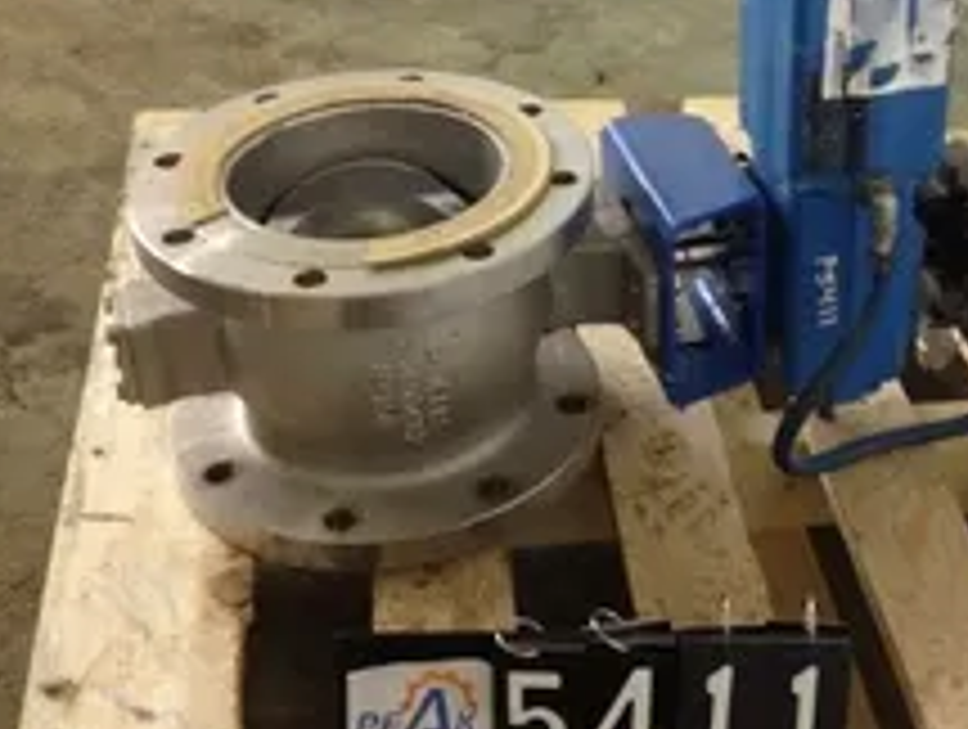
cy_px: 176
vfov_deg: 22.4
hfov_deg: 29.6
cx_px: 639
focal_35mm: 65
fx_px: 1821
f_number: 2.4
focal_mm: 4.28
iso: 125
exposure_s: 1/20
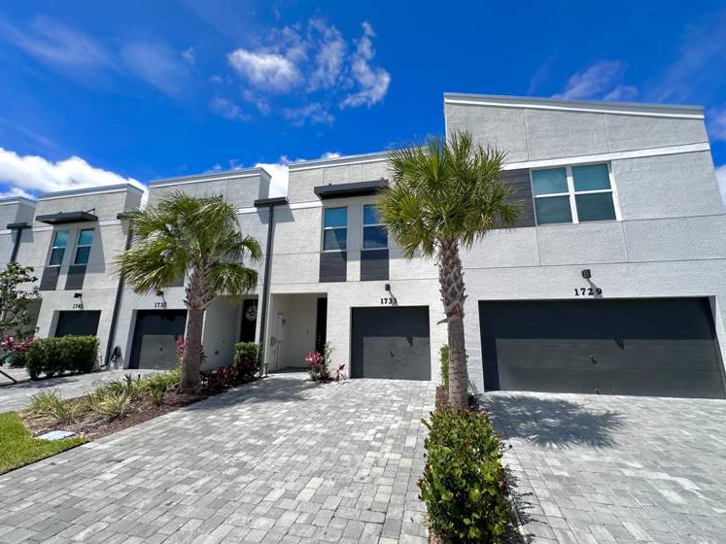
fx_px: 315
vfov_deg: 81.7
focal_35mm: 15
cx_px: 369
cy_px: 267
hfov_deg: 98.2
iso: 50
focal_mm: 2.22
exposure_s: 1/2618
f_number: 2.2
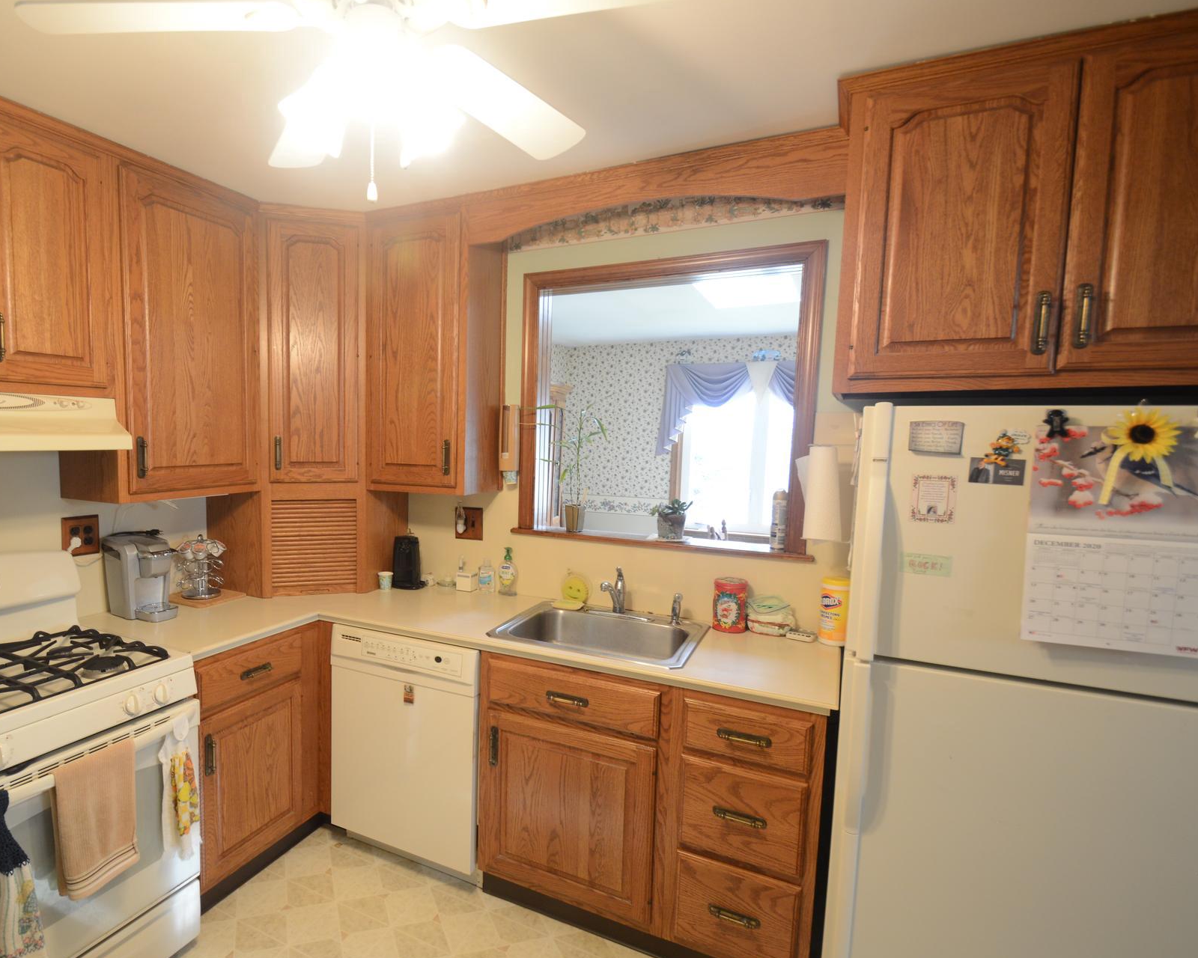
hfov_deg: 84.9
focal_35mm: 18
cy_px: 494
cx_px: 457
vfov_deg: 73.8
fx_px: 638
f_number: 5.6
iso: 400
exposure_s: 1/10
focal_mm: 10
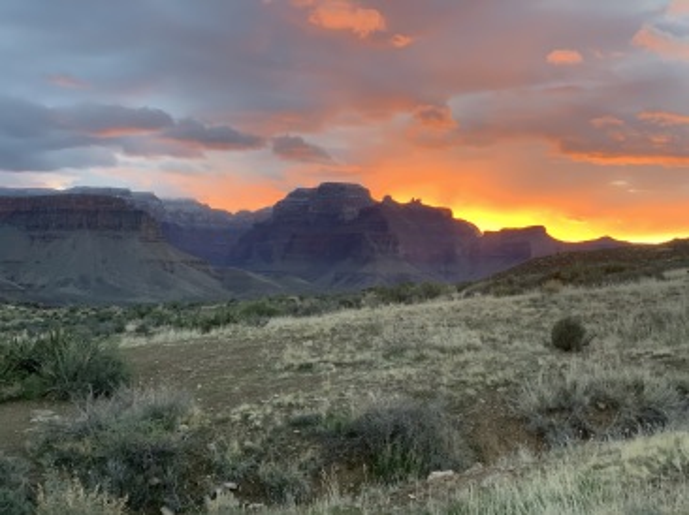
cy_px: 258
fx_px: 1034
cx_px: 344
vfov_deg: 28.0
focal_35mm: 52
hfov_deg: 36.8
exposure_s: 1/85
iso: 125
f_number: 2.4
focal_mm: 6
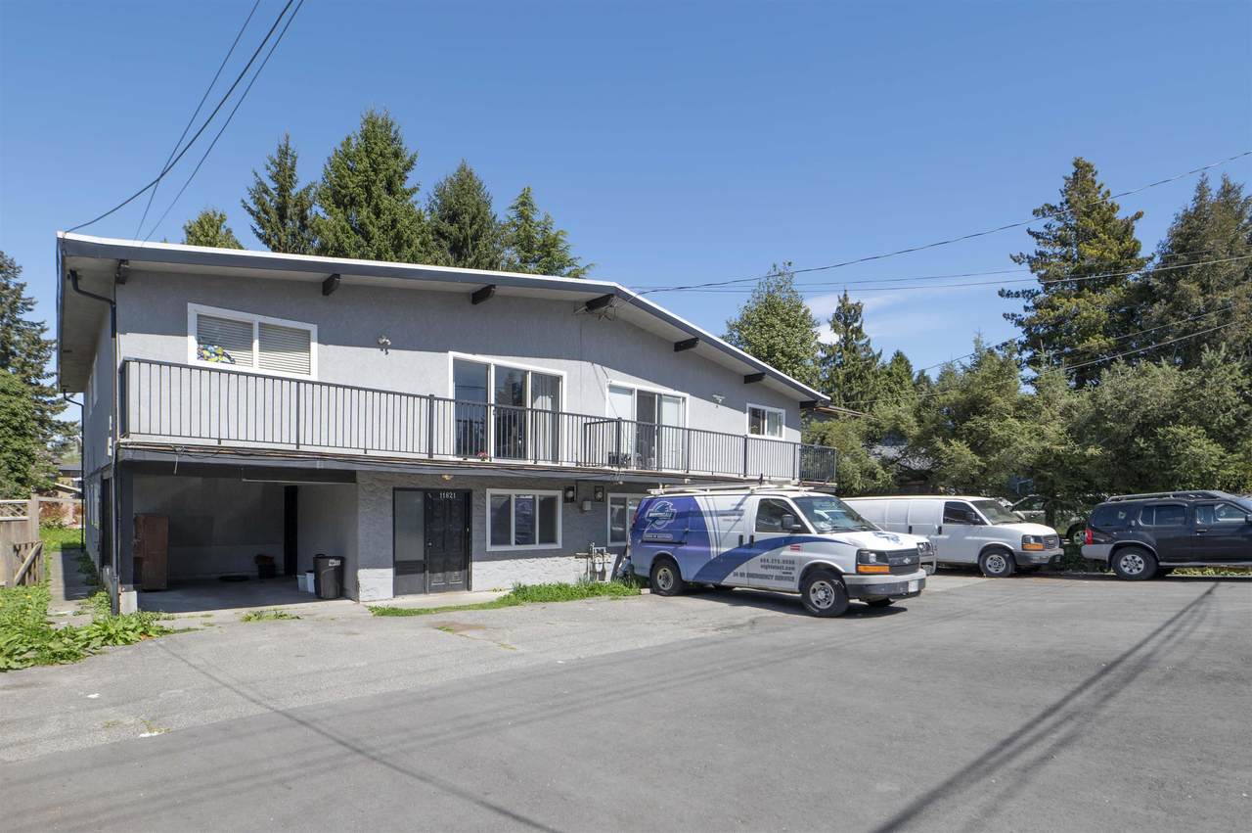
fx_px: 486
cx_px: 626
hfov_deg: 104.3
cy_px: 416
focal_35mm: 14
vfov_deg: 81.1
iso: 100
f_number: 7.1
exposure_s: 1/400
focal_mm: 14
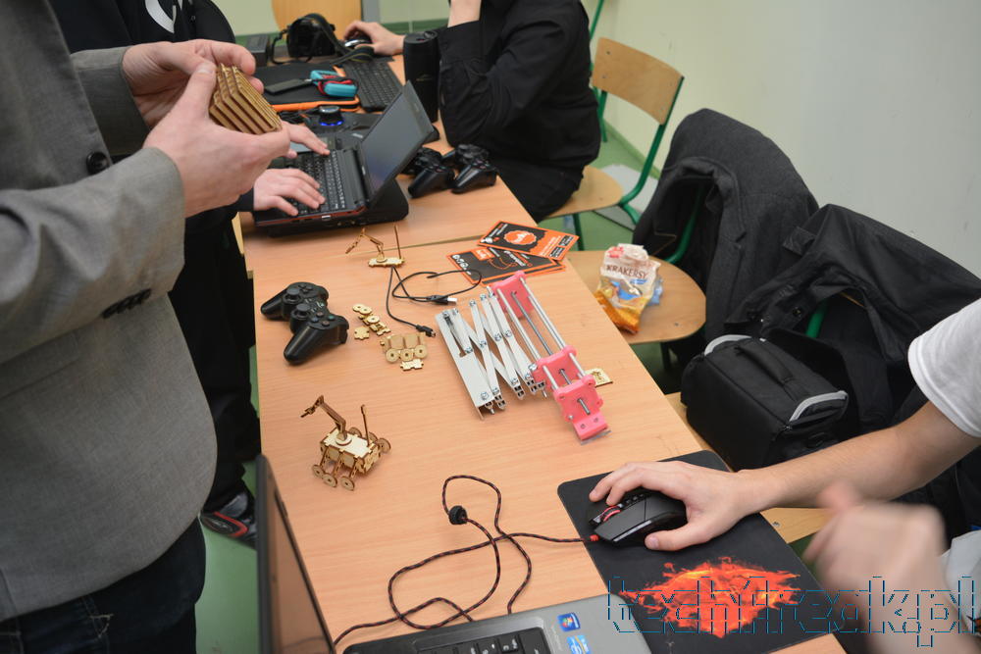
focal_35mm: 30
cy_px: 327
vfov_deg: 43.6
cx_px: 490
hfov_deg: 61.9
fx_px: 818
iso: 500
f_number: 4
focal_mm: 20
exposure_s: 1/60
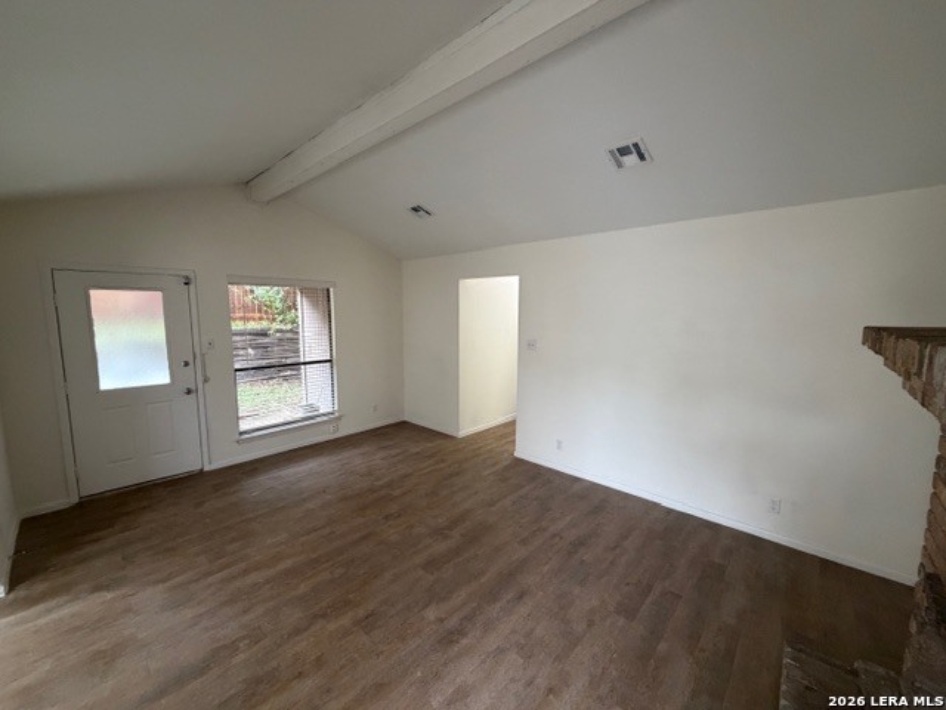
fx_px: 383
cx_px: 473
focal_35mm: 14
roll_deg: -0.1
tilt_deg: -6.9
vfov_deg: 85.7
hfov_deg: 102.1
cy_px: 355
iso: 500
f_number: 2.2
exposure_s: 1/60
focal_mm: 2.22
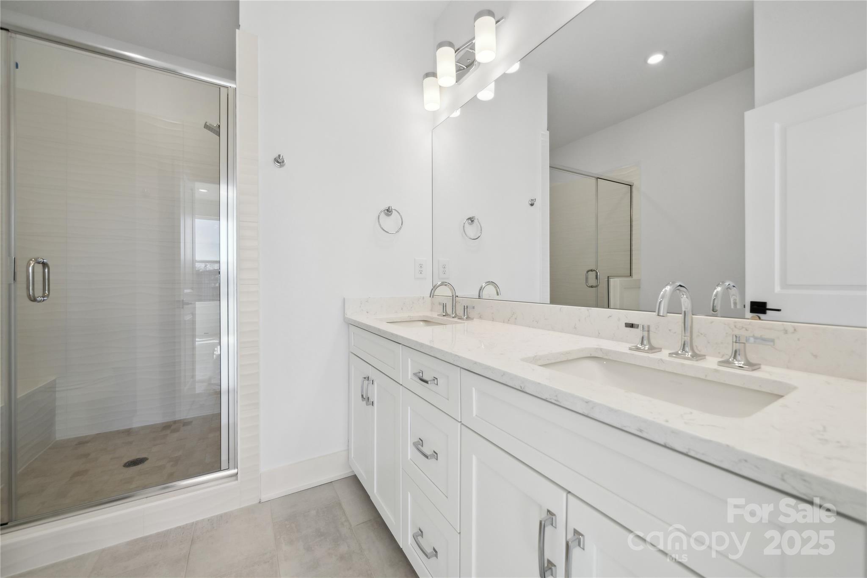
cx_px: 434
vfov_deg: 85.4
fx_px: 313
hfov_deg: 108.3
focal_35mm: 13
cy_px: 289
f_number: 7.1
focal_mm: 13
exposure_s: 1/80
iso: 160
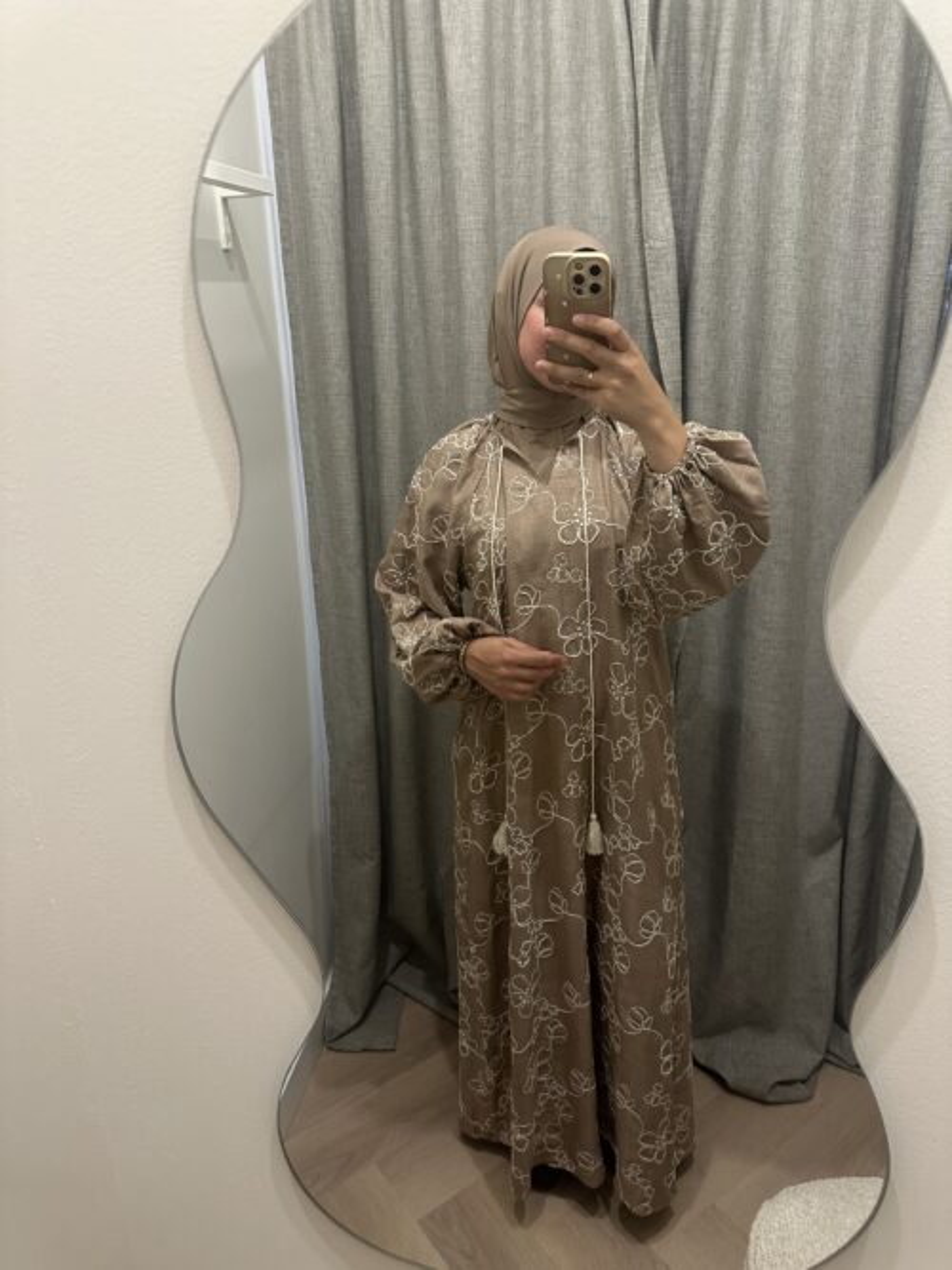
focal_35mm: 24
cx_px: 476
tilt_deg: -20.6
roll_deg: +1.0
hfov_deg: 56.8
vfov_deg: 71.6
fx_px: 880
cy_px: 635
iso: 400
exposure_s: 1/60
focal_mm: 6.86
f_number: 1.78
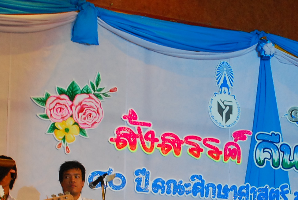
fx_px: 962
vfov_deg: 11.8
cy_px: 168
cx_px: 174
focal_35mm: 116
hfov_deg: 17.6
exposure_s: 1/20
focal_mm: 26
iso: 640
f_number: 5.6
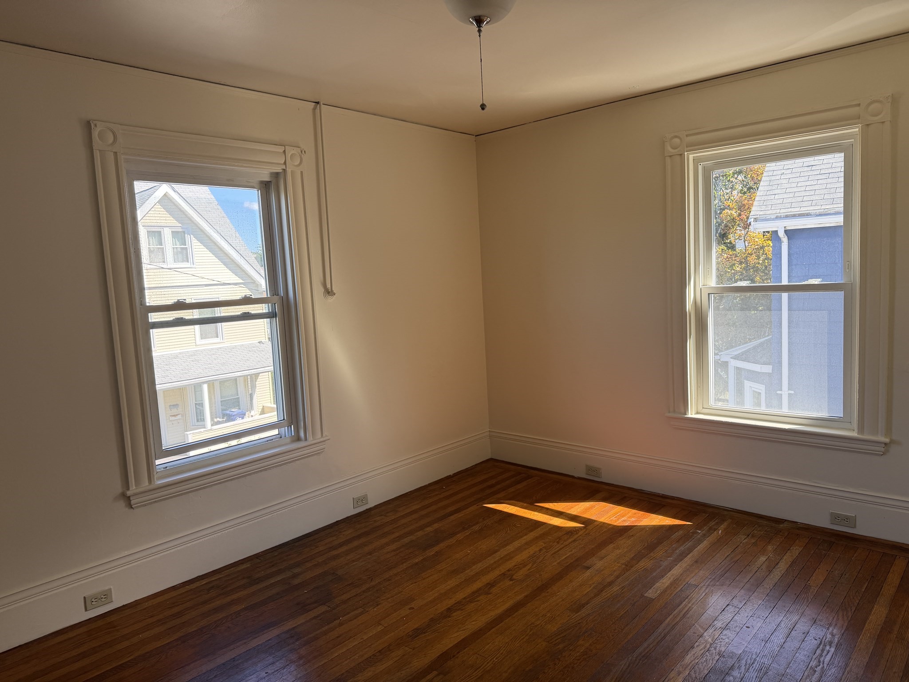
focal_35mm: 24
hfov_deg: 71.6
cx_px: 454
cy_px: 341
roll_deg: +3.4
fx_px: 630
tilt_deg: -5.9
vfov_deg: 56.8
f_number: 1.78
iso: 100
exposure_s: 1/315
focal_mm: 6.76
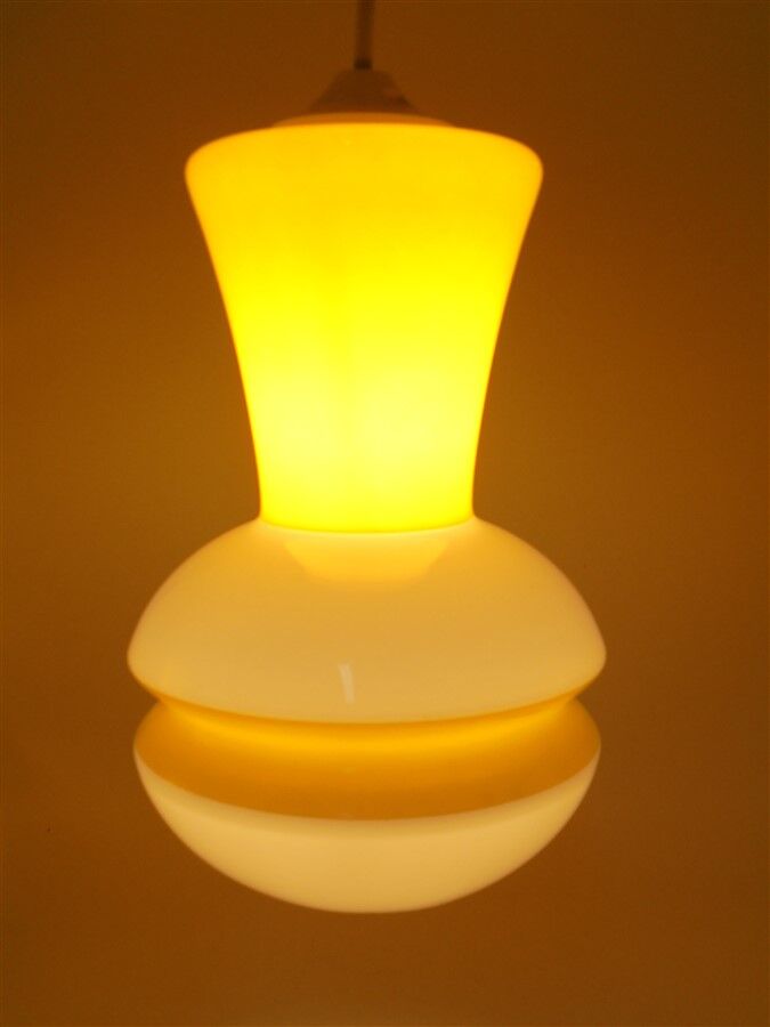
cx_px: 385
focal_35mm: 38
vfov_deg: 49.0
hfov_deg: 37.7
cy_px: 514
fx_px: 1127
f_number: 4.2
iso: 100
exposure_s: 1/50
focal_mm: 6.9
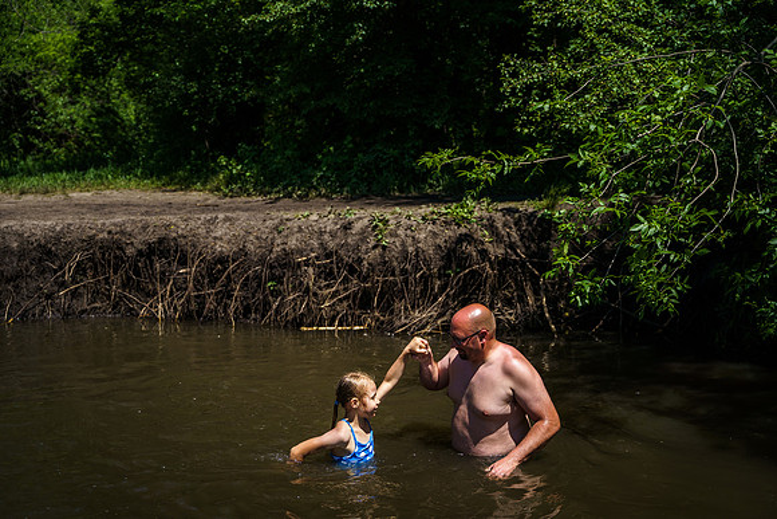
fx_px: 945
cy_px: 259
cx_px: 383
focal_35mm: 44
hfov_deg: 44.7
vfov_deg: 30.7
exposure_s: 1/5000
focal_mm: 42.8
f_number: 2.8
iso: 200
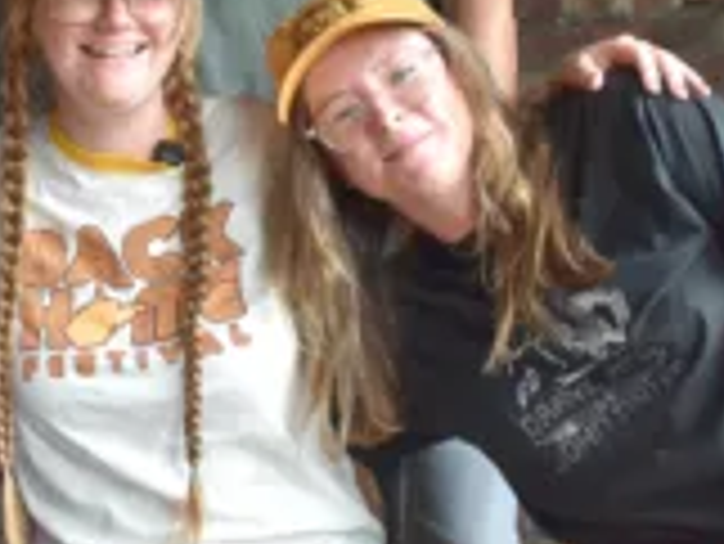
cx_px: 227
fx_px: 1695
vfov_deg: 18.0
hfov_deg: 24.0
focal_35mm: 81
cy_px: 76
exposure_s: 1/250
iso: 560
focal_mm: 22
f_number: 3.8
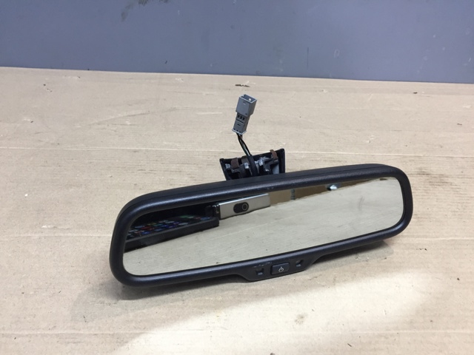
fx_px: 397
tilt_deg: -32.1
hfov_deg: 61.7
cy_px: 178
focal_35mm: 29
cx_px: 237
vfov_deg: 48.2
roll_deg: -3.5
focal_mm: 4.15
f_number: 2.2
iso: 64
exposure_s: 1/33
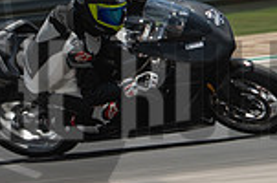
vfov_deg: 1.2
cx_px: -35
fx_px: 8876
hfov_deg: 1.8
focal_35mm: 1156
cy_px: 92
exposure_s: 1/250
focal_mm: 200
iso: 125
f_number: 9
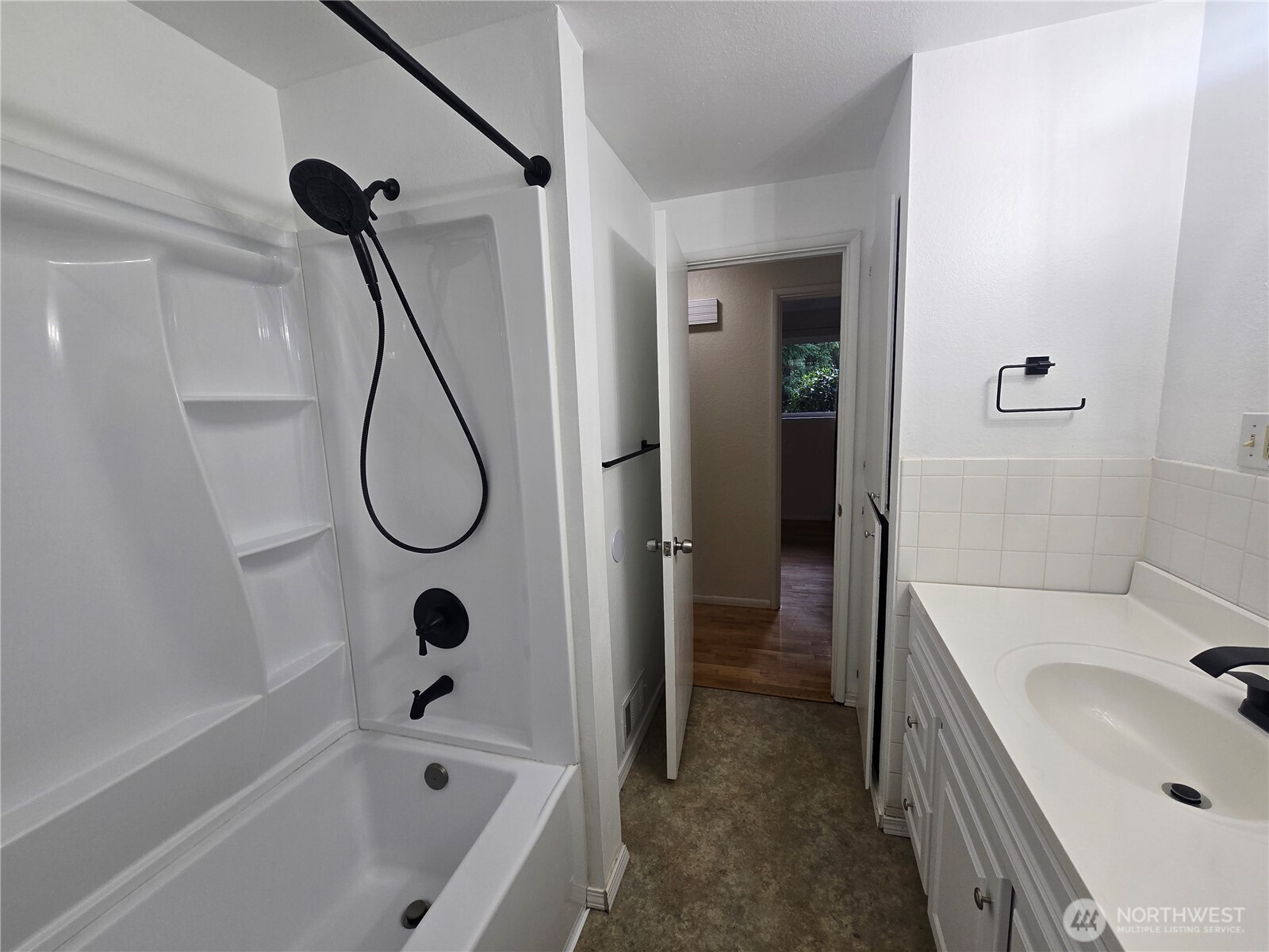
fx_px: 477
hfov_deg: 106.2
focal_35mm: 13
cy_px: 476
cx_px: 634
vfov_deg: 89.9
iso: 64
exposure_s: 1/120
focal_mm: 2.2
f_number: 2.2
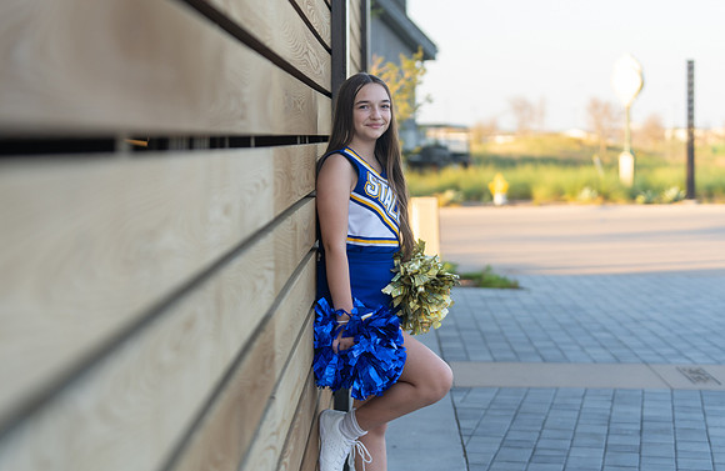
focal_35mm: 74
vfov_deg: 18.2
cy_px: 225
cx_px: 370
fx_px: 1470
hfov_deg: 27.7
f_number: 2.8
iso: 200
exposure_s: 1/320
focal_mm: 70
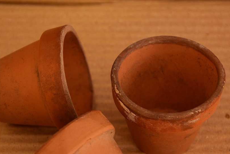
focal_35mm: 139
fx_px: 888
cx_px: 101
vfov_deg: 9.8
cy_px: 123
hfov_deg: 14.8
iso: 320
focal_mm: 56
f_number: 5.6
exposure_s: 1/10
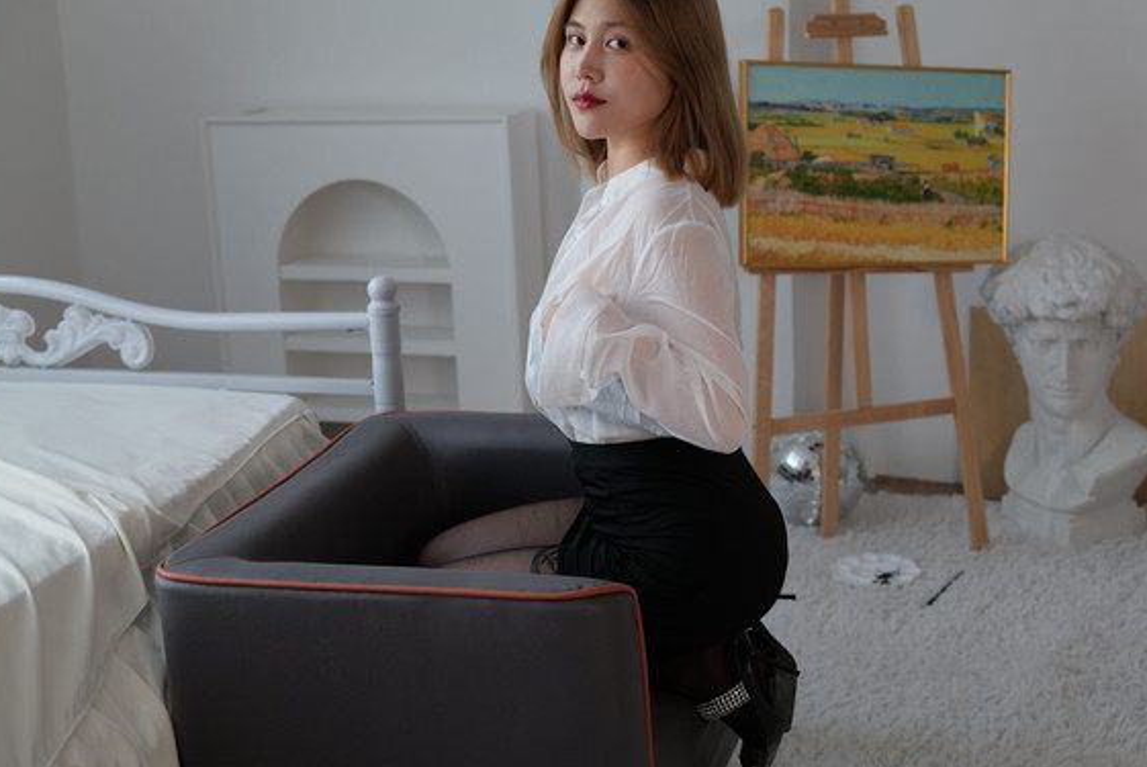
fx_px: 1817
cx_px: 628
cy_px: 336
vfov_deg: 23.8
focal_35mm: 57
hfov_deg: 35.0
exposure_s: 1/160
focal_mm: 50
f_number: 3.5
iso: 250
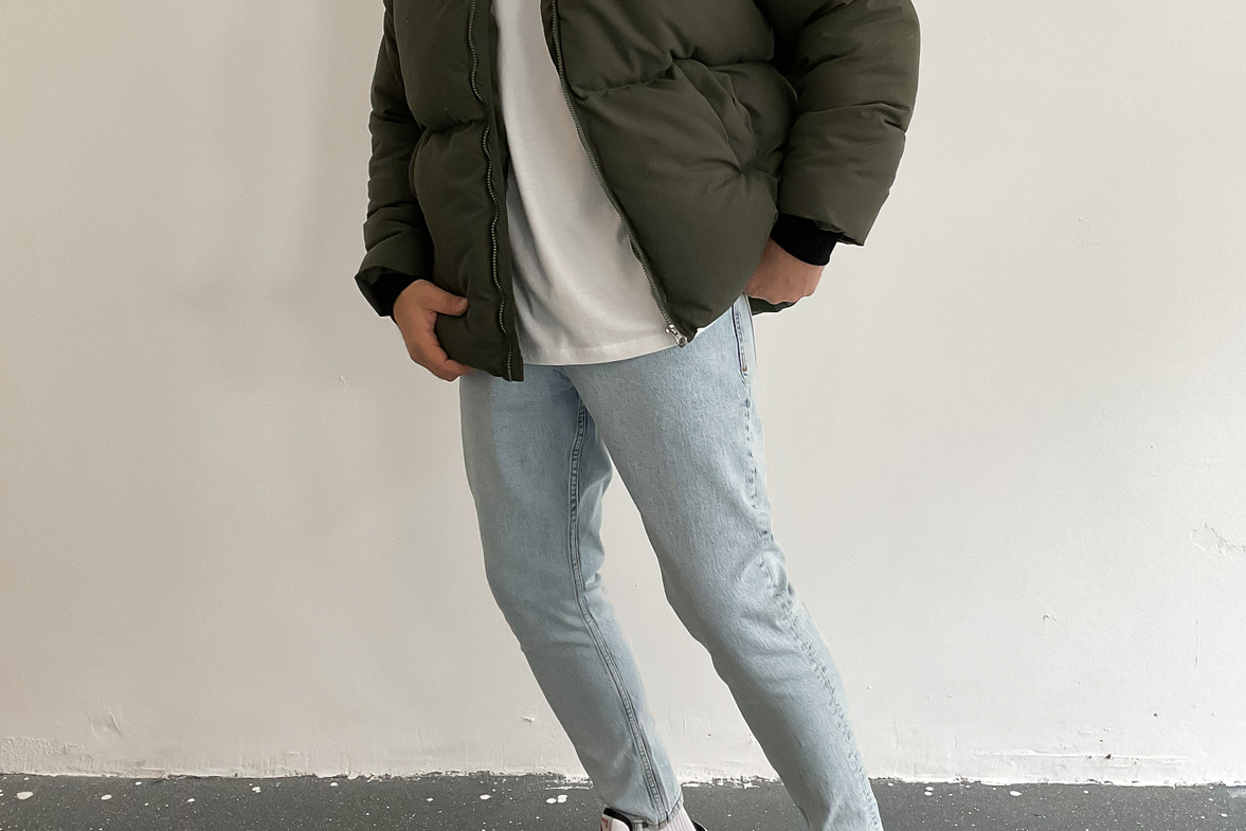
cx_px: 630
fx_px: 1419
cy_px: 276
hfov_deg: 47.4
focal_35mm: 41
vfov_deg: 32.4
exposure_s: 1/50
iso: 125
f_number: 1.8
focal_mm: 3
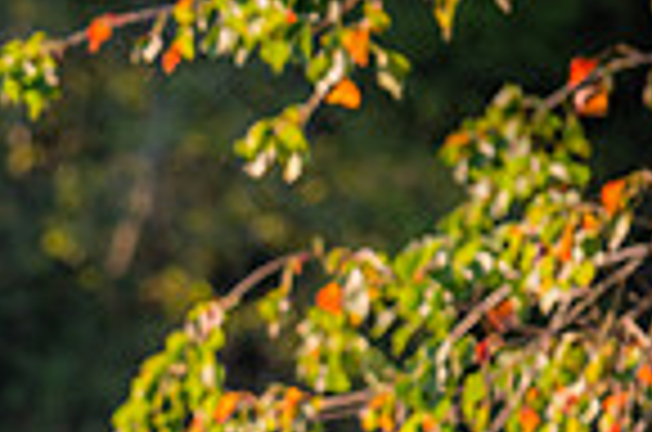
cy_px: 680
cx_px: -355
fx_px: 8674
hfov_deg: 4.3
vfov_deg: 2.8
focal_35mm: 480
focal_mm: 120
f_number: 5
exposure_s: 1/160
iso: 125
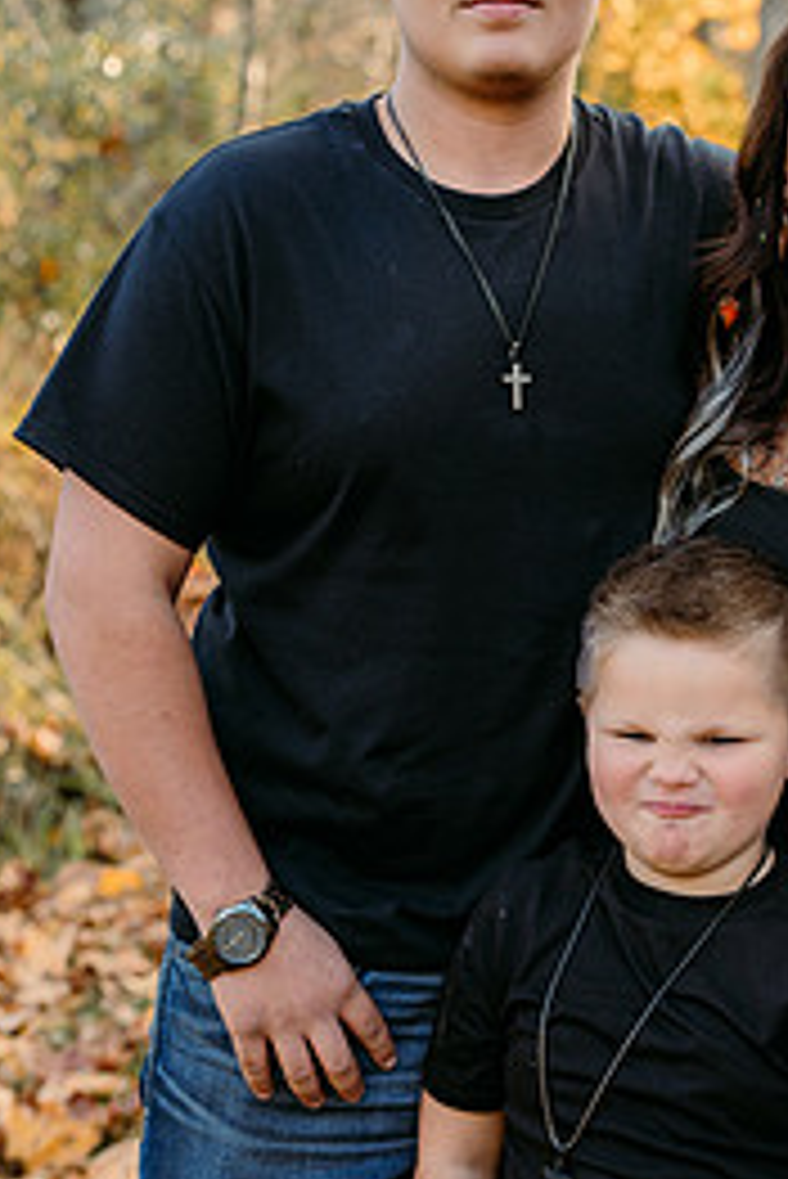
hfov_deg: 17.2
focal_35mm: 79
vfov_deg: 25.6
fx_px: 2590
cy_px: 536
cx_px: 608
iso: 320
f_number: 3.2
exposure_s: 1/320
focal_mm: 46
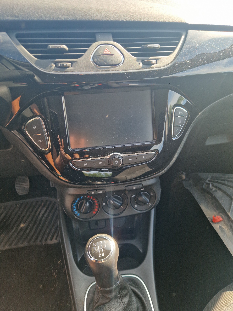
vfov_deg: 73.9
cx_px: 116
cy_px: 156
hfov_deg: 58.9
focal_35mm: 23
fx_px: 206
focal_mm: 5.4
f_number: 1.8
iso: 50
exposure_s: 1/100
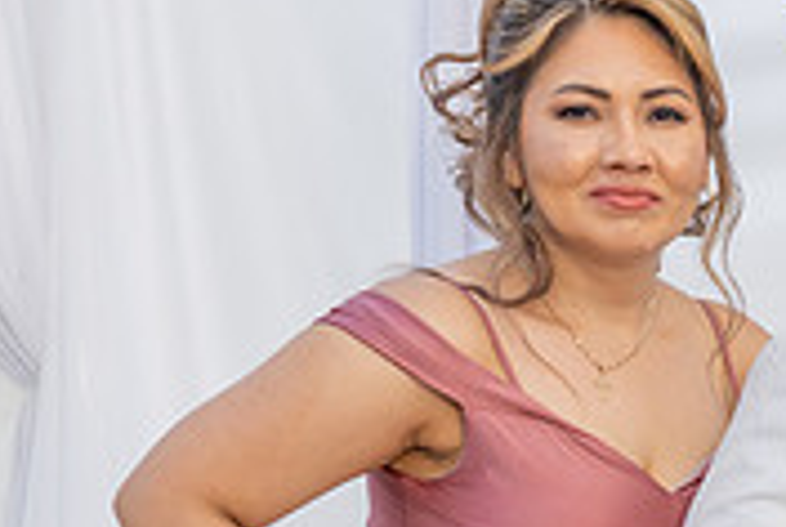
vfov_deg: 10.7
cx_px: 1397
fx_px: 2646
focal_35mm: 121
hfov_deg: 14.8
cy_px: 937
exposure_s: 1/125
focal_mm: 24
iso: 250
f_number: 6.3
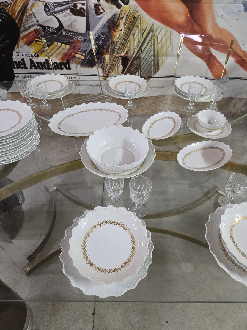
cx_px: 124
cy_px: 165
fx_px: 219
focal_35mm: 23
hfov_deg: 58.8
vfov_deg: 74.0
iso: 640
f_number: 1.8
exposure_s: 1/100
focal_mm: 5.4
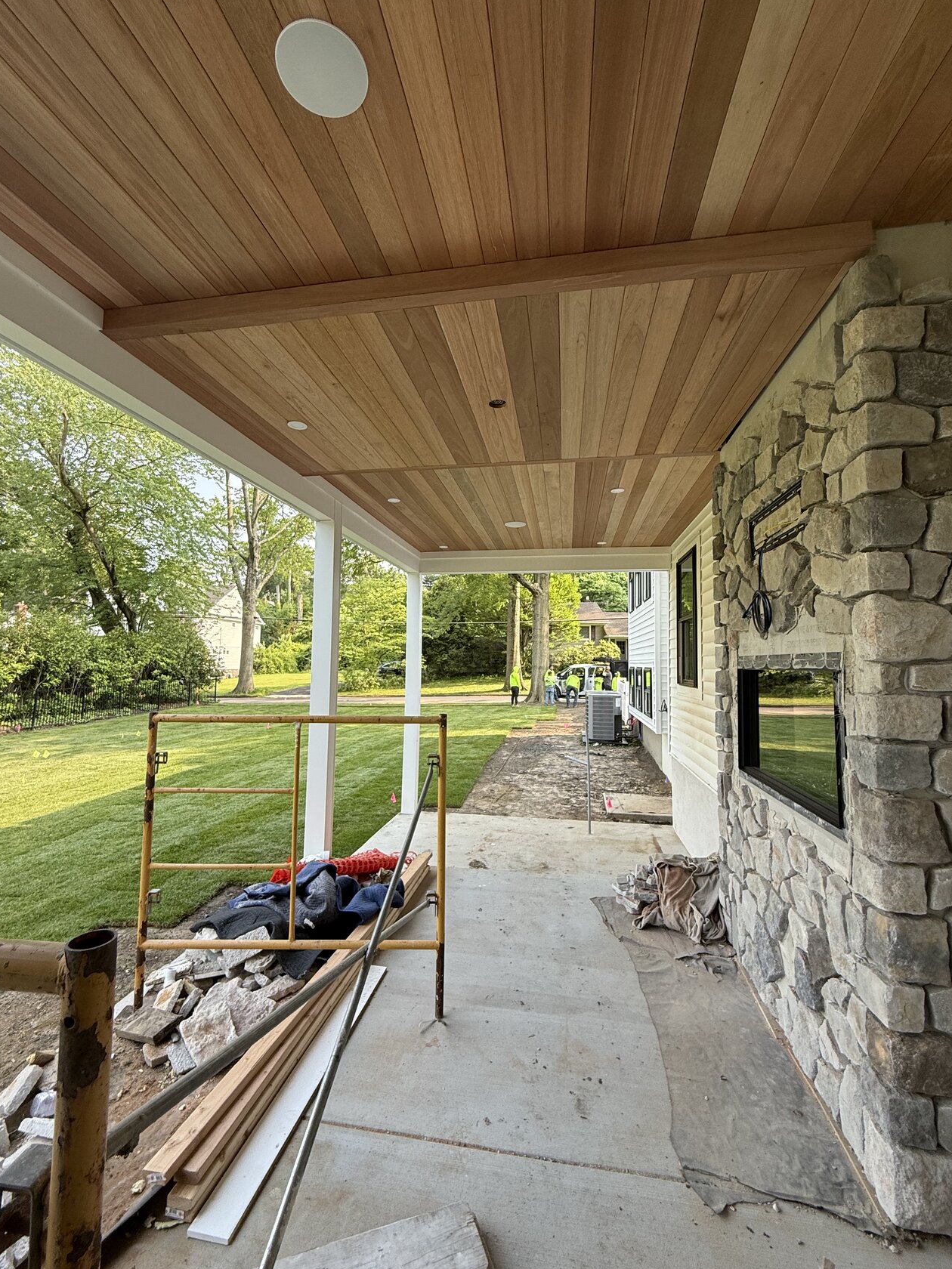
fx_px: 550
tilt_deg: +4.2
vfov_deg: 98.2
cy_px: 628
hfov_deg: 81.7
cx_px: 470
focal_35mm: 15
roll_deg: -1.9
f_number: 2.2
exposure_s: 1/197
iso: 64
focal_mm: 2.22
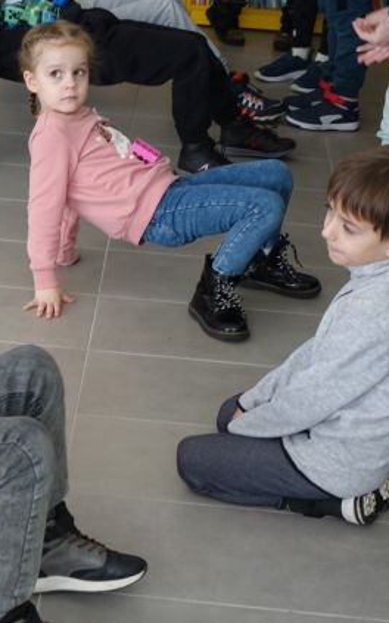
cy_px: 310
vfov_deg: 22.8
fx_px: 1545
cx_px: 56
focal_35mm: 91
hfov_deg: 14.2
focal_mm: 21.48
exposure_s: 1/60
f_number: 2.8
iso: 125
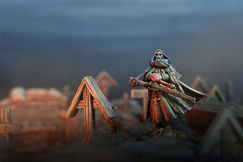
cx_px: 122
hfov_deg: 71.5
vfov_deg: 51.3
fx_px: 169
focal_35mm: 25
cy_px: 81
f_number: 2.2
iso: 500
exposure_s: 1/30
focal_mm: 10.1
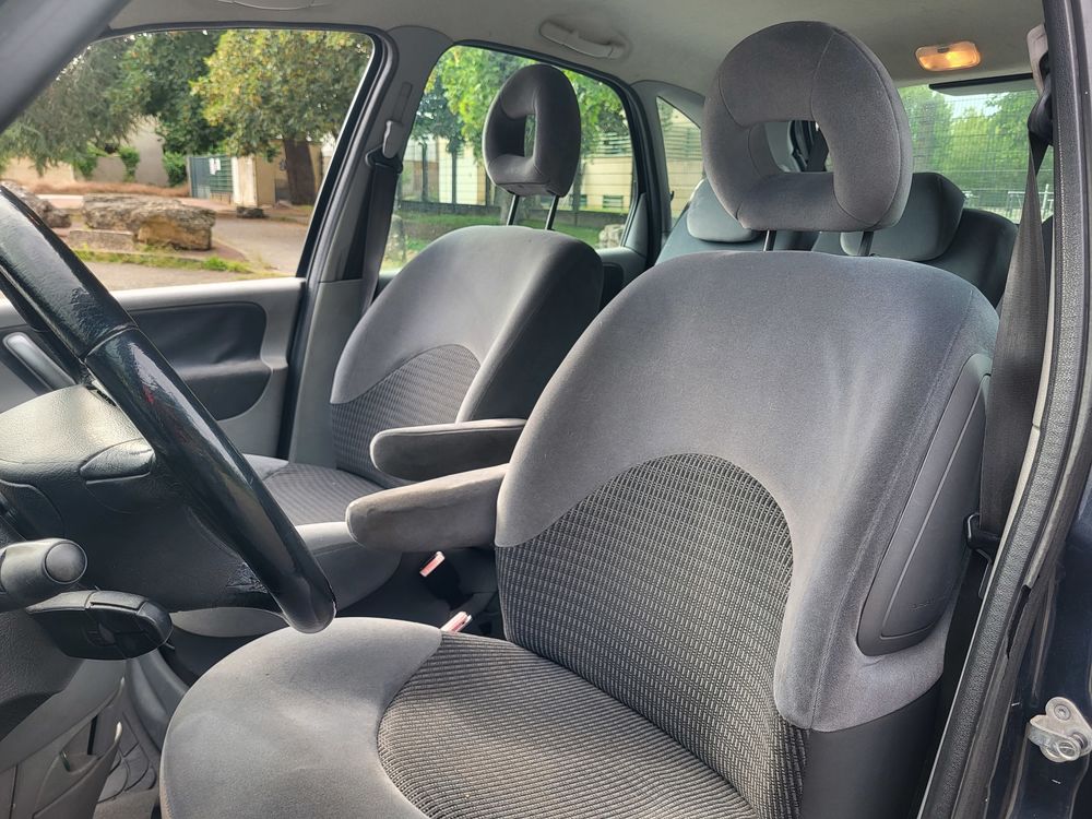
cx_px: 546
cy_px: 410
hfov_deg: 67.3
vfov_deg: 53.1
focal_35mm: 26
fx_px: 820
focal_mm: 5.4
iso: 40
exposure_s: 1/128
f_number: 1.8
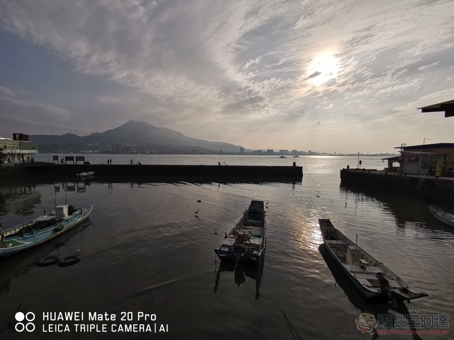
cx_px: 227
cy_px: 170
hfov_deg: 94.5
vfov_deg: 78.1
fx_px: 210
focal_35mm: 16
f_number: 2.2
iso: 50
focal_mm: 3.95
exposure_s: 1/6098
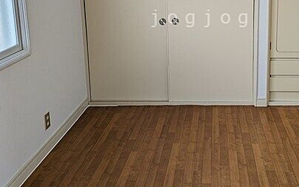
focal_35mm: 40
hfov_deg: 48.4
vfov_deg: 30.5
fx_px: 326
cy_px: 18
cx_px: 201
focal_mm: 6.81
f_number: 1.85
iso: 44
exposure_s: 1/103
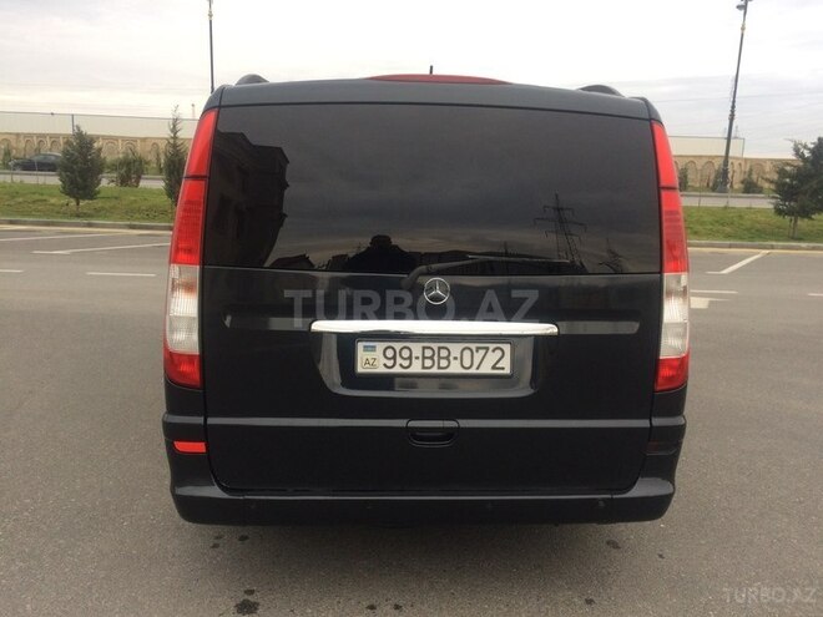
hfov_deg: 61.7
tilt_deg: -10.9
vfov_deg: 48.2
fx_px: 689
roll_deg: -1.6
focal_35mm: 29
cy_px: 308
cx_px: 412
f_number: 2.2
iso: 64
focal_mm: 4.15
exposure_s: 1/100
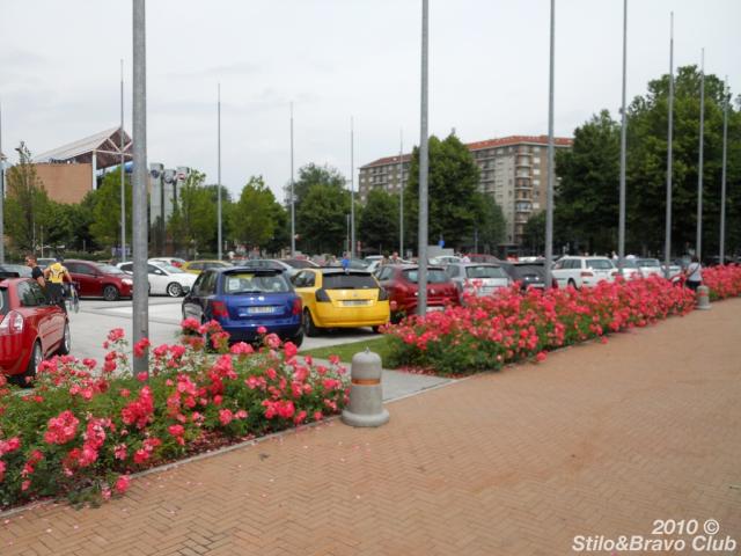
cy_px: 278
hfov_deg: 63.4
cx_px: 370
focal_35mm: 28
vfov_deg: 49.7
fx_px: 599
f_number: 5.4
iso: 80
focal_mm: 5
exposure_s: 1/320
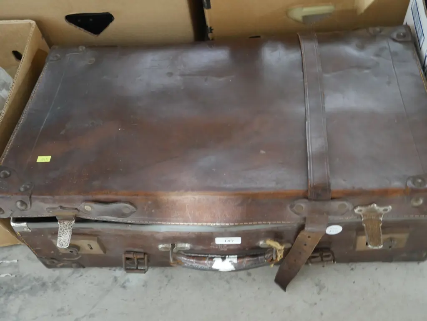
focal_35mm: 40
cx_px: 214
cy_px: 160
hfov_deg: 46.8
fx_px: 494
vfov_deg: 36.0
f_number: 4.4
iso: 3200
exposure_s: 1/10
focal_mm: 20
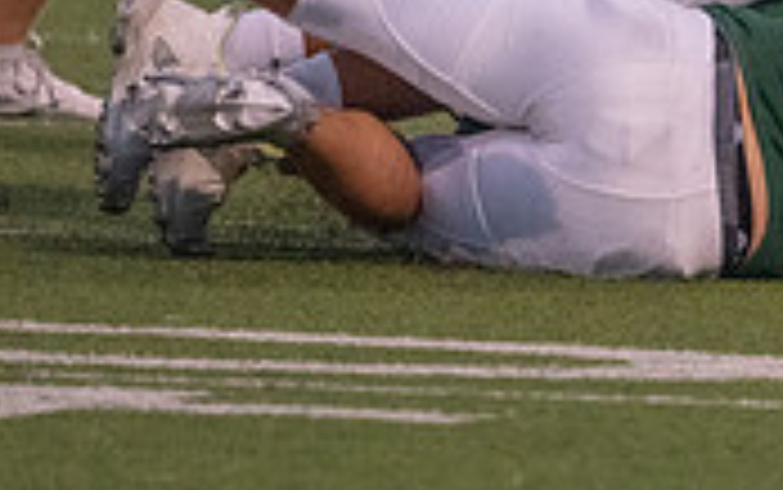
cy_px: -366
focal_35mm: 1360
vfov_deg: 1.0
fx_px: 29040
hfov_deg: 1.5
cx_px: 968
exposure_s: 1/1000
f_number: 5.6
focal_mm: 400
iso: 10000
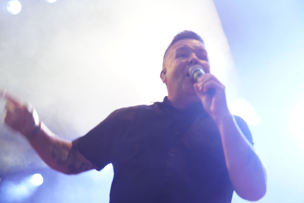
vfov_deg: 22.3
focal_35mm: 61
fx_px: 515
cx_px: 152
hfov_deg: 32.9
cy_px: 102
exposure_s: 1/80
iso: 400
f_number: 4
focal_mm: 61
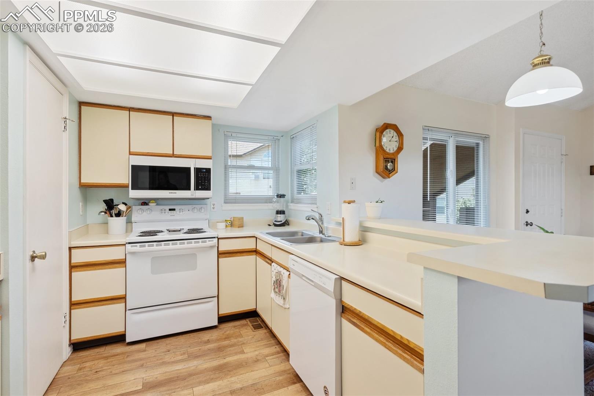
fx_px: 264
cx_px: 297
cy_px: 198
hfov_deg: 96.7
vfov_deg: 73.7
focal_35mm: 16
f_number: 6.7
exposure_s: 1/6
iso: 100
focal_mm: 16
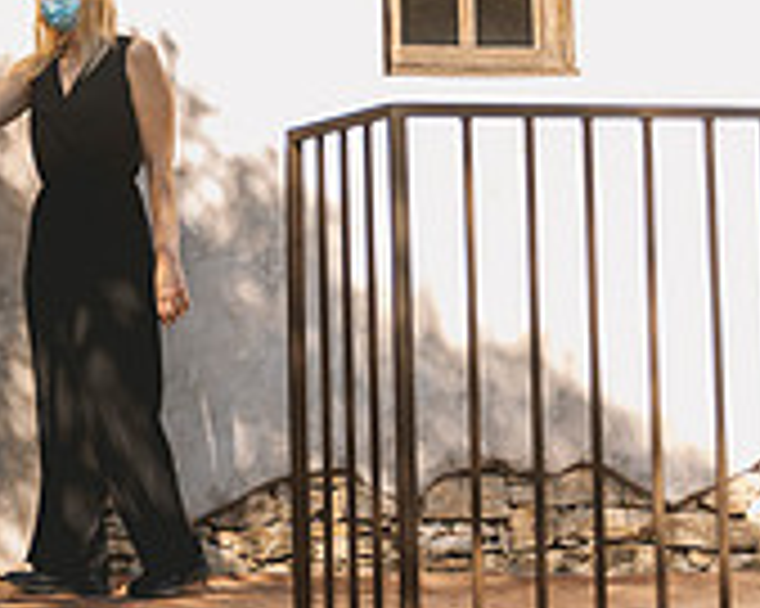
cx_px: -481
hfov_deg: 16.8
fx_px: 2248
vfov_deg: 15.4
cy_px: 232
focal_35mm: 100
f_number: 2.8
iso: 1000
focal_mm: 31
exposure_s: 1/4000
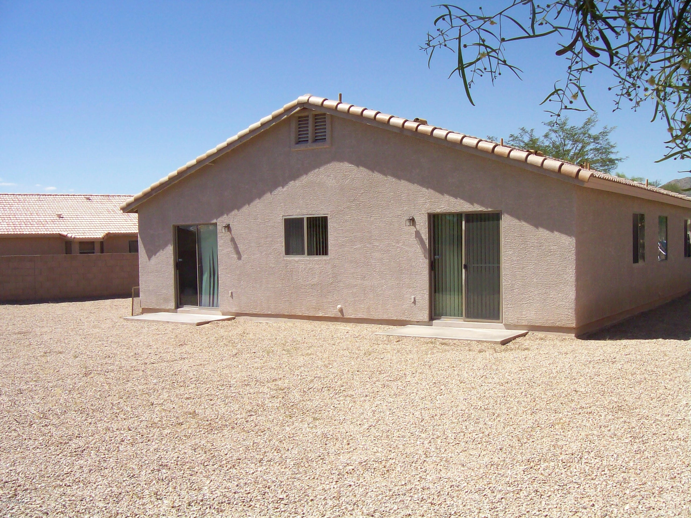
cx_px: 346
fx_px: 718
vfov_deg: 39.6
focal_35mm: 36
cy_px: 259
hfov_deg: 51.4
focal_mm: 6
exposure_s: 1/455
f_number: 4.8
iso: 80
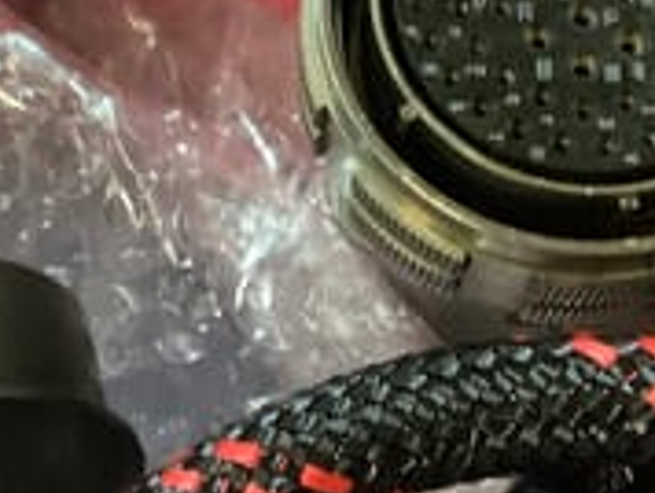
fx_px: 1648
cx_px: 258
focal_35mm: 87
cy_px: 153
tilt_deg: -57.1
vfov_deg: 17.0
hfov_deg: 22.4
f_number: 2.4
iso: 500
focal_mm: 3.3
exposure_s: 1/25
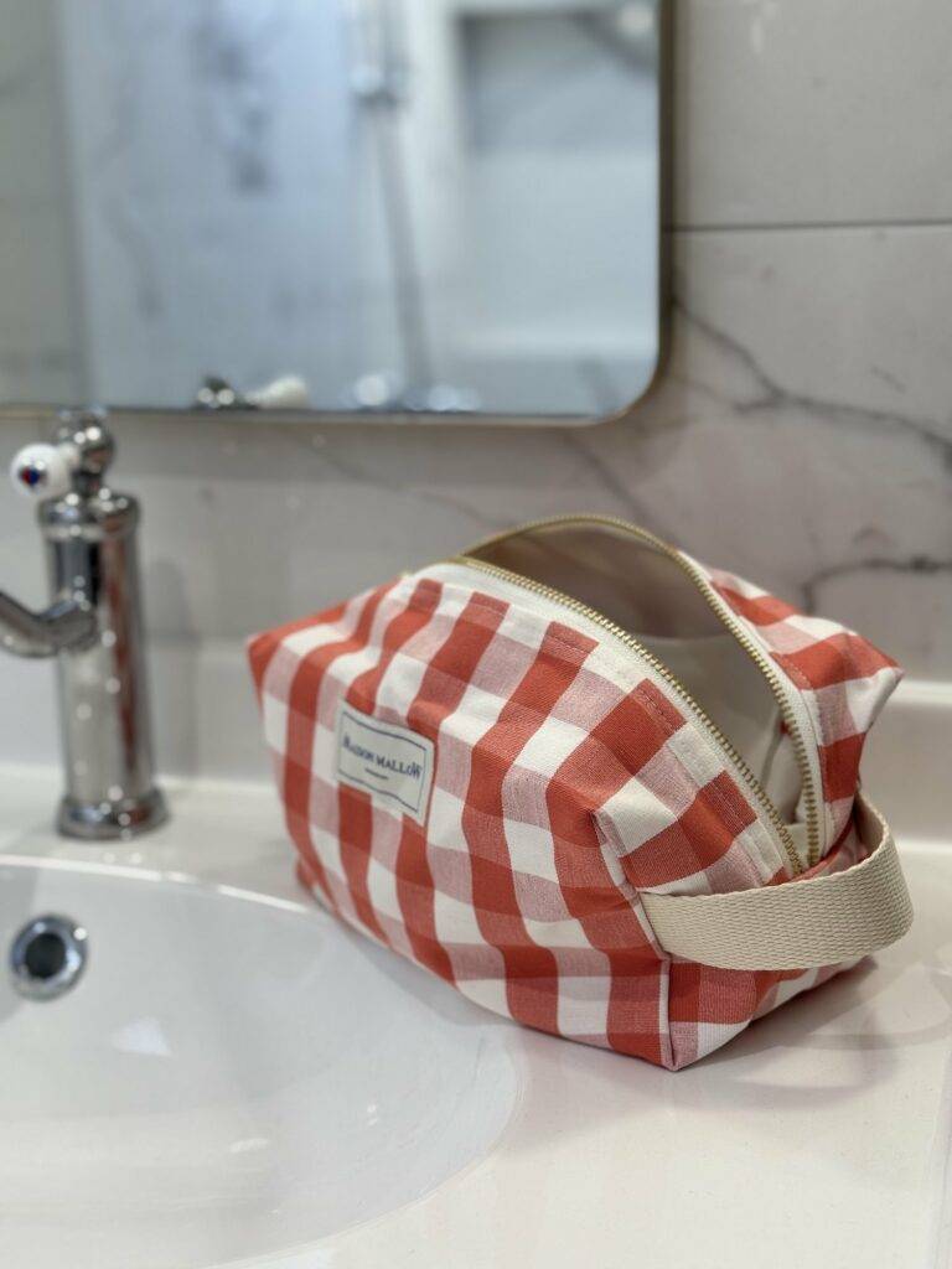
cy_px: 634
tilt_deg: -13.7
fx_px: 1760
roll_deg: +1.8
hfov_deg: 30.3
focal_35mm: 48
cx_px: 476
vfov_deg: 39.7
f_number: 1.78
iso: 125
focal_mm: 6.76
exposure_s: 1/100
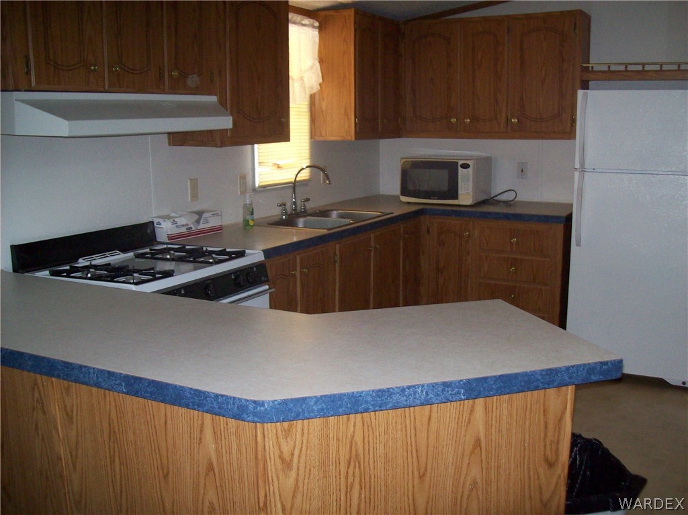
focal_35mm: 36
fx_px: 715
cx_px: 344
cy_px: 258
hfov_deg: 51.4
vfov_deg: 39.6
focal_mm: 6
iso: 200
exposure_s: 1/64
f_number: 2.7
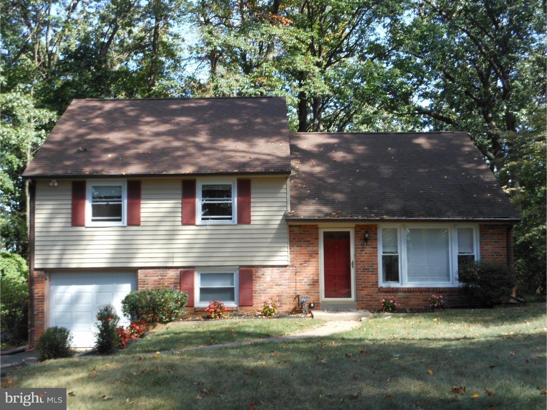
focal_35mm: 45
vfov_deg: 32.2
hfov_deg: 42.1
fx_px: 711
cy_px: 205
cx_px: 274
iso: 80
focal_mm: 8.1
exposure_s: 1/80
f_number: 4.6
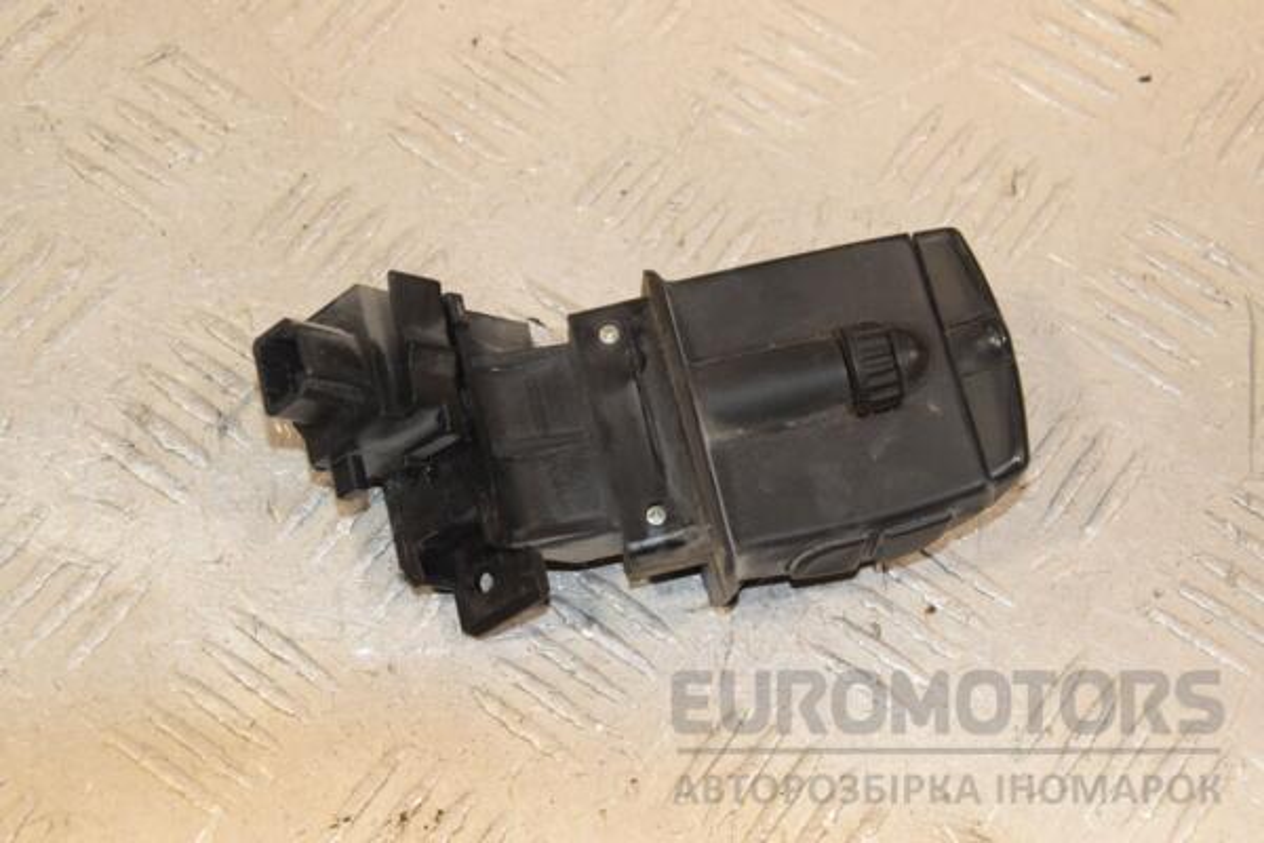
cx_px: 632
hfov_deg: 23.4
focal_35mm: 87
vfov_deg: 15.7
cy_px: 422
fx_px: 3054
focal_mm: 58
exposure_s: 1/200
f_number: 7.1
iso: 1600
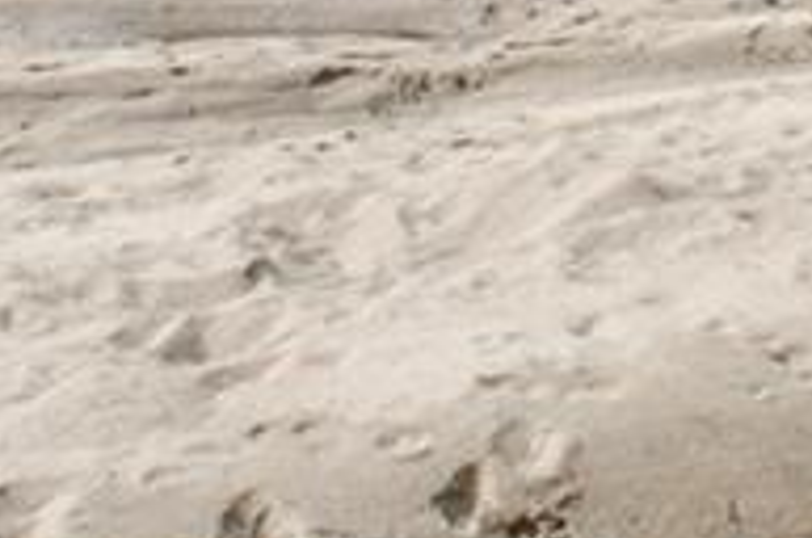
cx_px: 1334
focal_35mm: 191
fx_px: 4301
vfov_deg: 6.8
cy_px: -666
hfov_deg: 10.3
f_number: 22
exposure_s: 1/25
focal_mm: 24
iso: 200
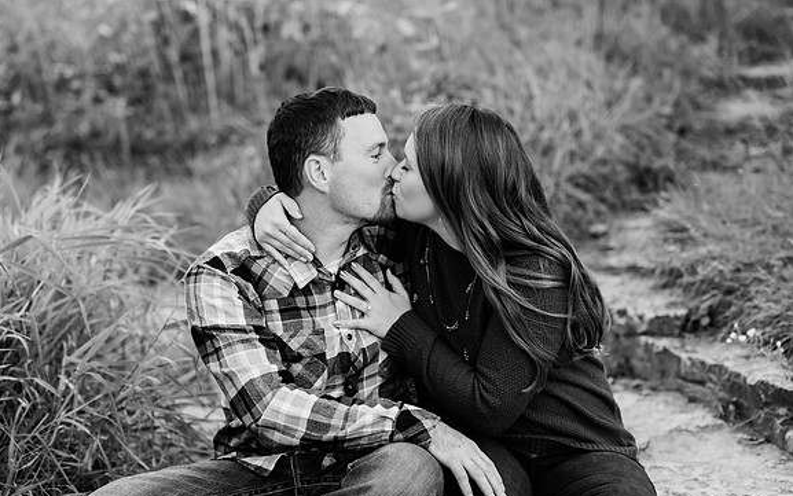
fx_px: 1881
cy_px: 264
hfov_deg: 23.8
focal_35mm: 87
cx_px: 396
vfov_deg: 15.0
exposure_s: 1/200
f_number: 2.5
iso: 500
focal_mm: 85
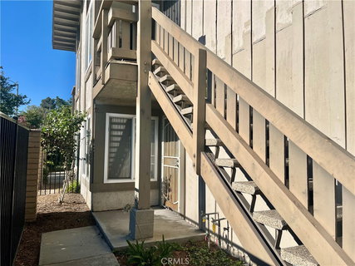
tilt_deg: +2.9
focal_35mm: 26
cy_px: 133
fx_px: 267
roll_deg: -0.7
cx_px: 178
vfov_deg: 53.0
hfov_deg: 67.3
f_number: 1.6
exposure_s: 1/5319
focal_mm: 5.1
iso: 50
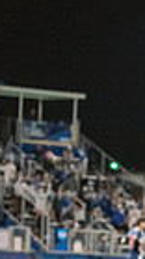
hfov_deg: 3.8
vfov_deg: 7.0
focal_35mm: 307
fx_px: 2102
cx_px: 528
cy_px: 297
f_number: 3.5
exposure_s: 1/320
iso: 2500
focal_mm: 70
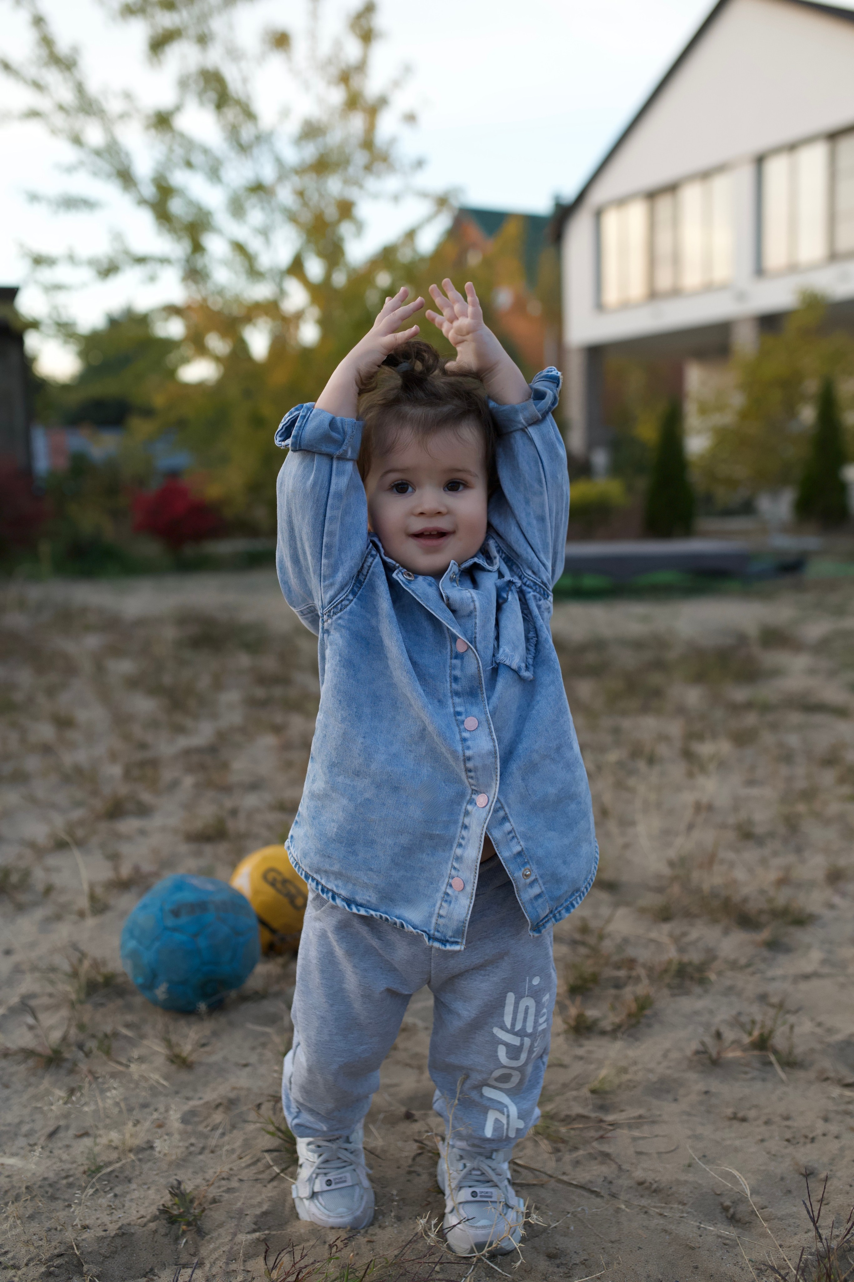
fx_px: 1245
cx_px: 427
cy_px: 641
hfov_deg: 37.9
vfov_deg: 54.4
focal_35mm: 35
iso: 640
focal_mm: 35
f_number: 2.8
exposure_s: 1/500
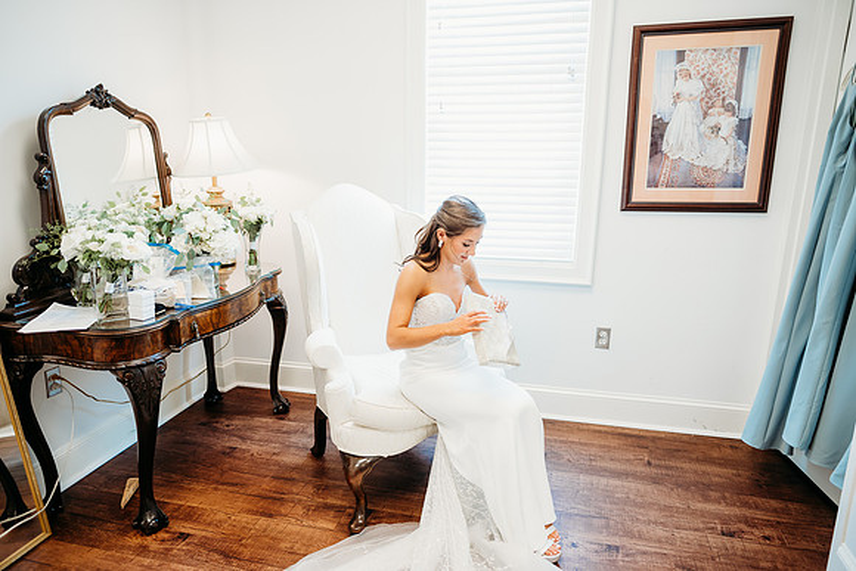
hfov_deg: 73.7
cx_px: 428
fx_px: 571
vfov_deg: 53.2
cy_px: 286
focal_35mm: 24
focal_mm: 24
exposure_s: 1/160
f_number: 2.5
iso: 320
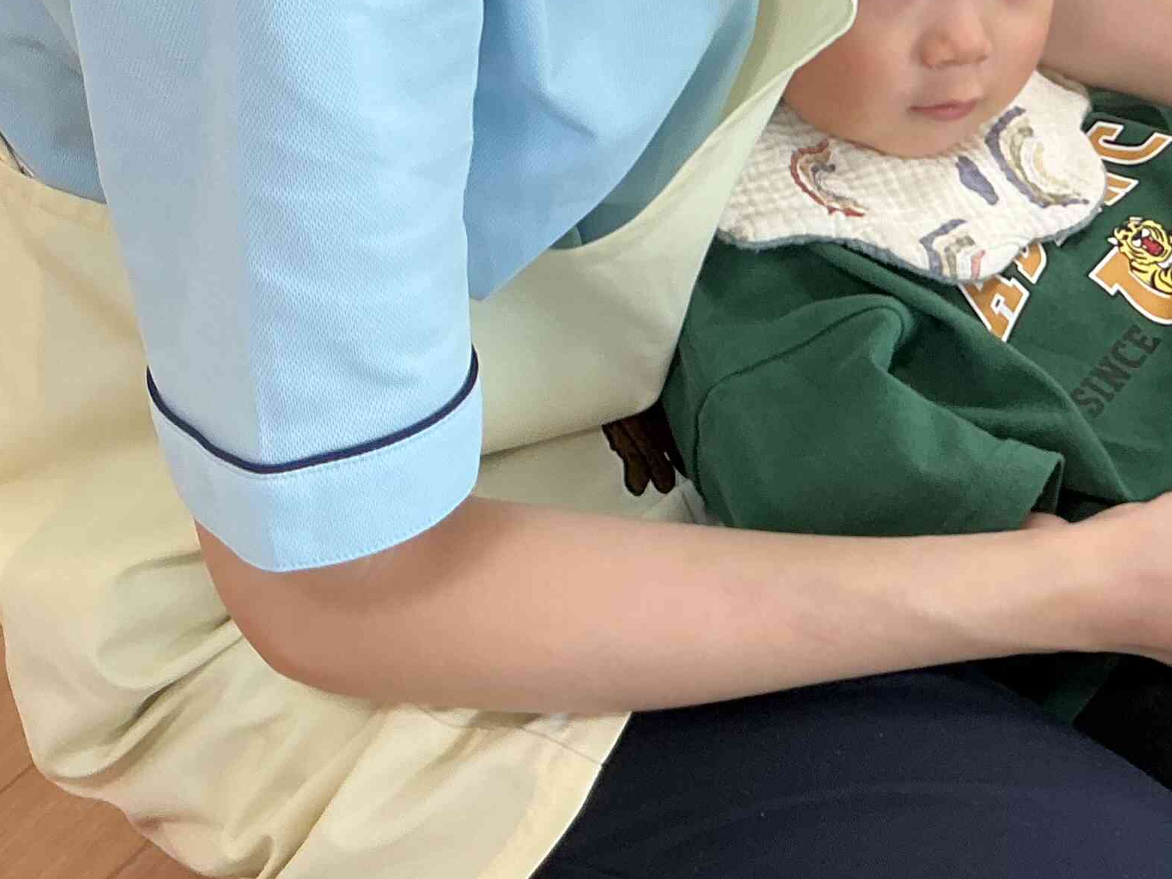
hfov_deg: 25.1
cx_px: 1080
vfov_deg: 19.2
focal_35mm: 75
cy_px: 34
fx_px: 2539
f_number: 1.8
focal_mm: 3
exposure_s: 1/60
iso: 40
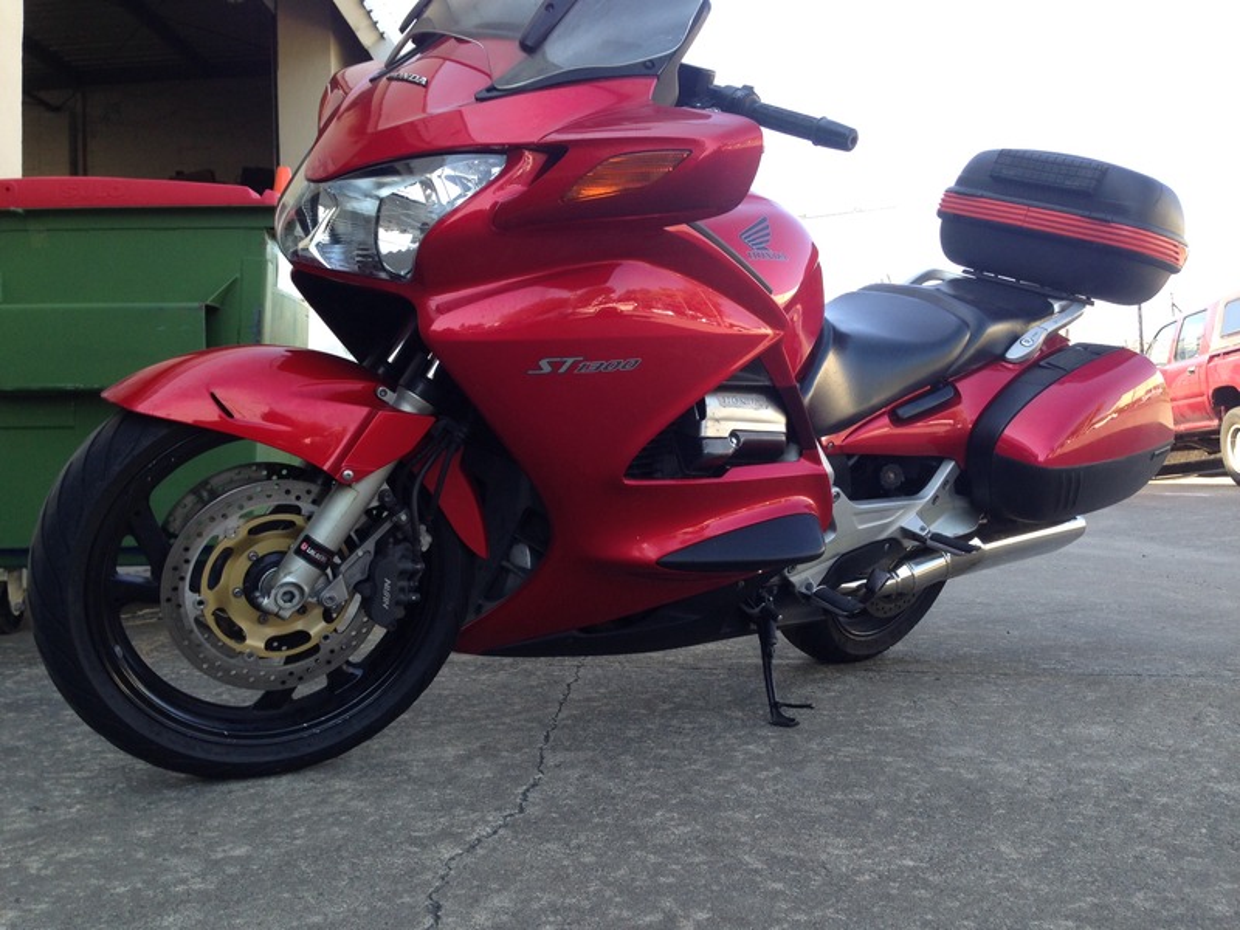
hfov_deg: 55.4
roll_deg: +2.2
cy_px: 465
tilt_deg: +0.5
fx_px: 1182
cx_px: 620
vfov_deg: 42.9
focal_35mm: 33
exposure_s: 1/171
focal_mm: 4.12
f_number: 2.4
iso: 50
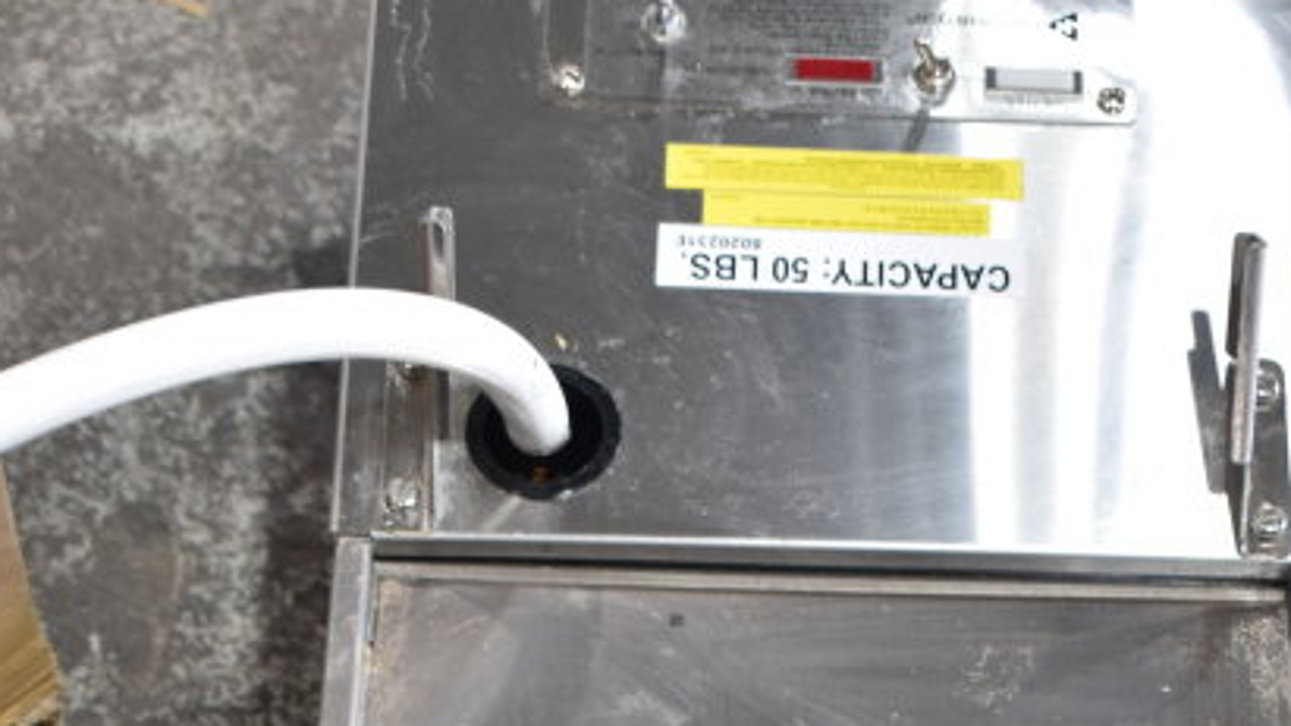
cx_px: 738
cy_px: 1098
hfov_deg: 20.4
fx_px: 3594
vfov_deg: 11.1
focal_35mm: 105
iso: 280
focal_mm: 30
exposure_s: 1/50
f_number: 4.2
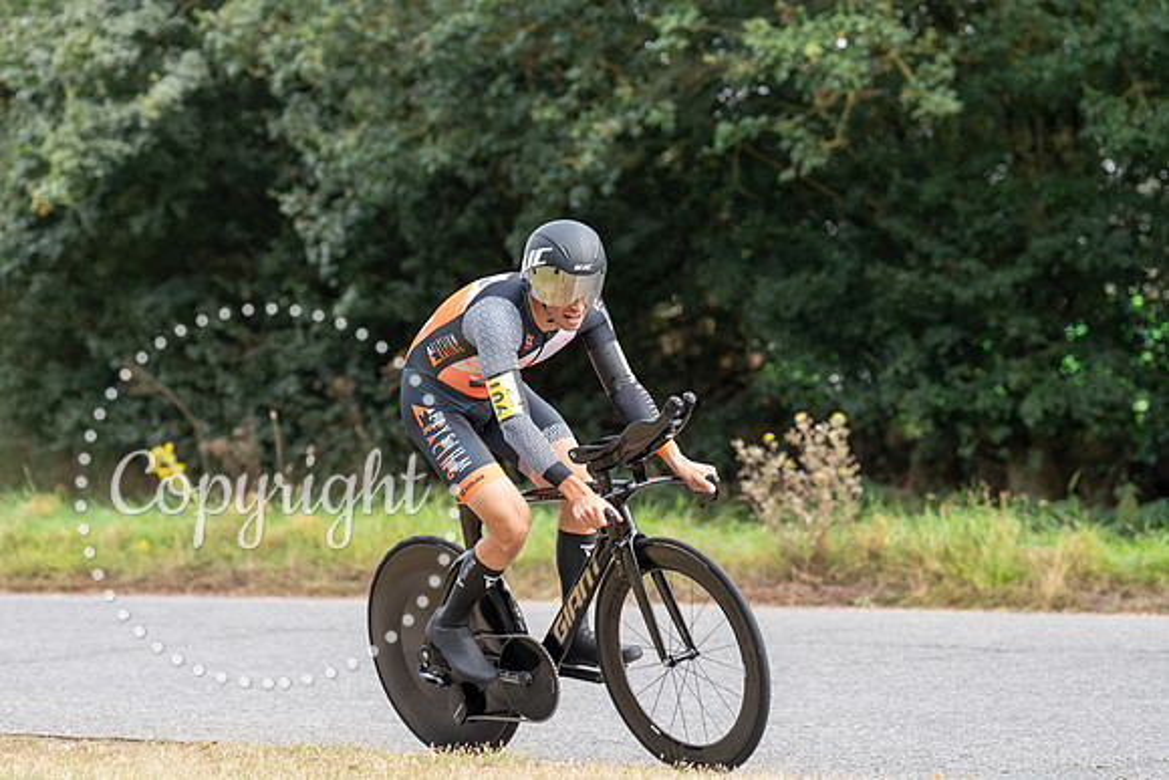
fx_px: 4385
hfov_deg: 15.2
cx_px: 584
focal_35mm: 135
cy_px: 390
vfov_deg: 10.2
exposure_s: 1/1000
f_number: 4
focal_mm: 135
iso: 500
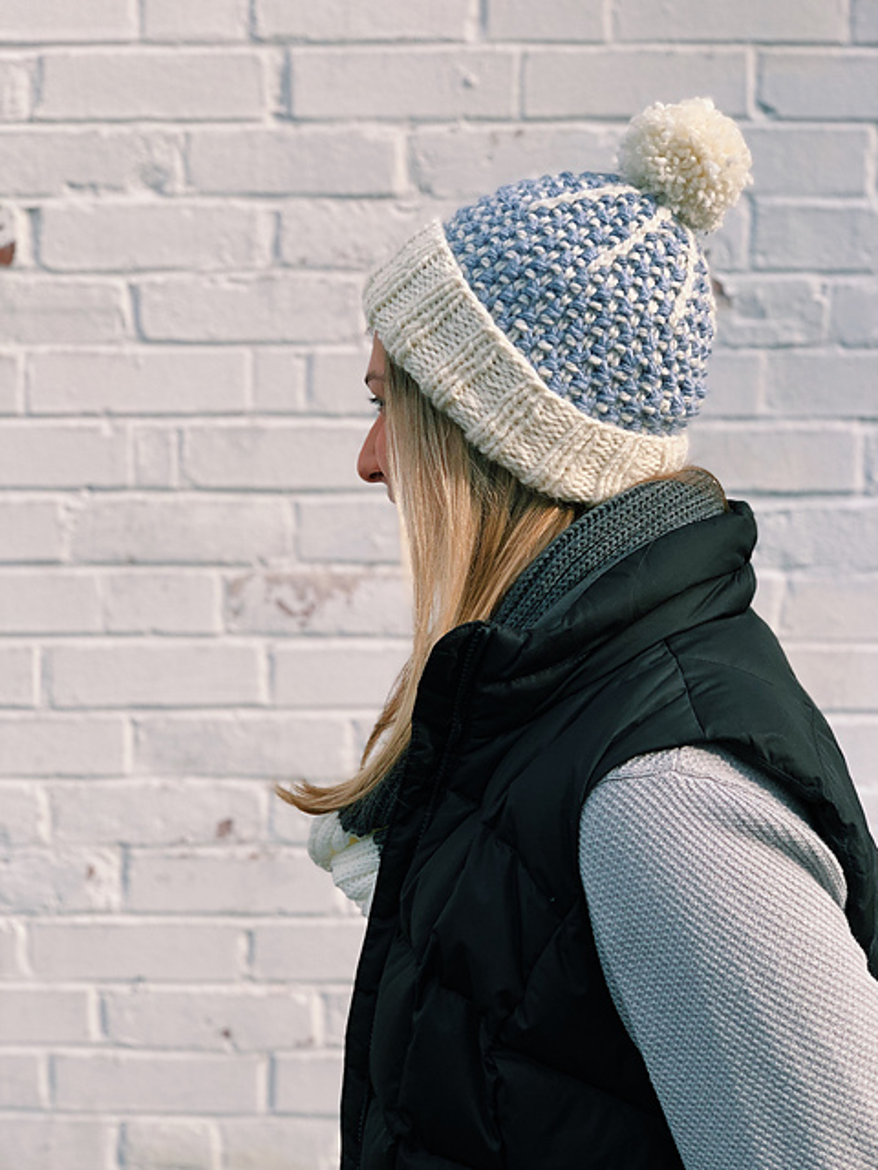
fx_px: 1759
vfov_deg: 36.8
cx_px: 439
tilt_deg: -6.0
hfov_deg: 28.0
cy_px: 585
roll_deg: -1.6
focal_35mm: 52
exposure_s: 1/516
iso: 16
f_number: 2.4
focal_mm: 6
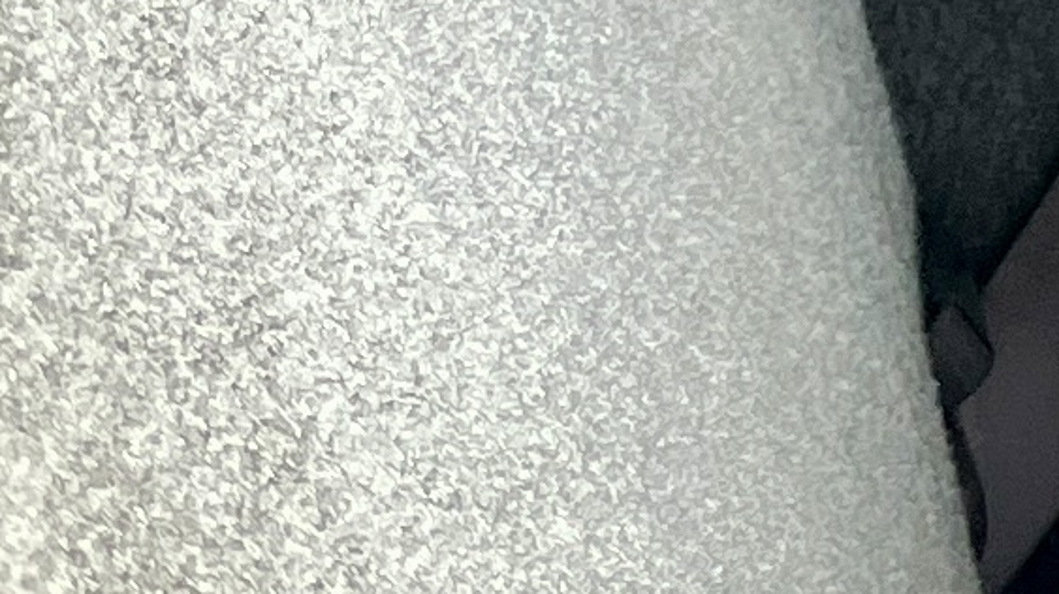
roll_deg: -14.2
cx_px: 2378
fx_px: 5697
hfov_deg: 9.6
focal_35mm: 203
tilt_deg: -42.2
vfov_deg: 5.1
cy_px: 2596
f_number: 1.6
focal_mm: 5.1
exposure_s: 1/121
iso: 80
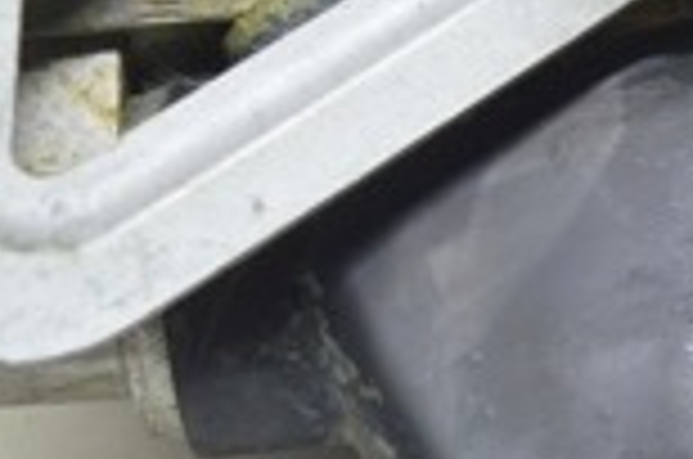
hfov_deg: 14.9
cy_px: 74
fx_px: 2632
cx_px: 504
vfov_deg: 9.9
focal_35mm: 137
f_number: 3.8
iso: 400
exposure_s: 1/40
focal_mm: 22
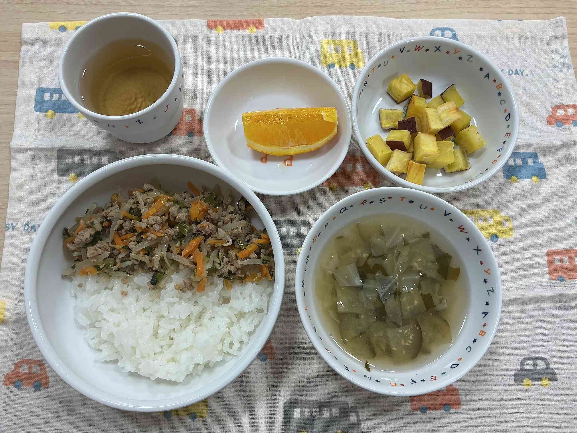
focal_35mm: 29
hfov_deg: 61.7
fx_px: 483
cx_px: 288
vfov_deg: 48.2
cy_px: 216
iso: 32
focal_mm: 3
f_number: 1.8
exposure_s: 1/100
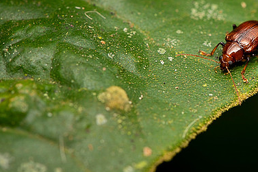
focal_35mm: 201
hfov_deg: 10.2
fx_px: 1440
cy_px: 77
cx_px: 230
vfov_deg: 6.8
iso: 100
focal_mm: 105
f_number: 16
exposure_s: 1/100
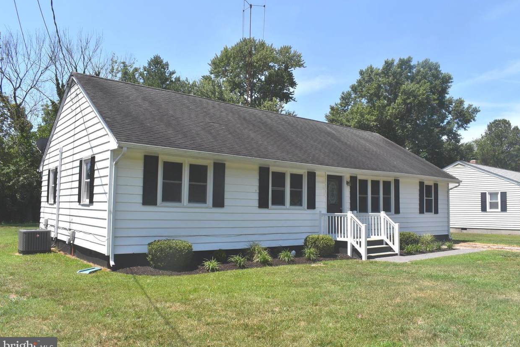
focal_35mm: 28
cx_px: 268
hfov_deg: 65.5
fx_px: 404
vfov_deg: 46.4
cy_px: 176
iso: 200
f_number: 10
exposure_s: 1/400
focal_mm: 18
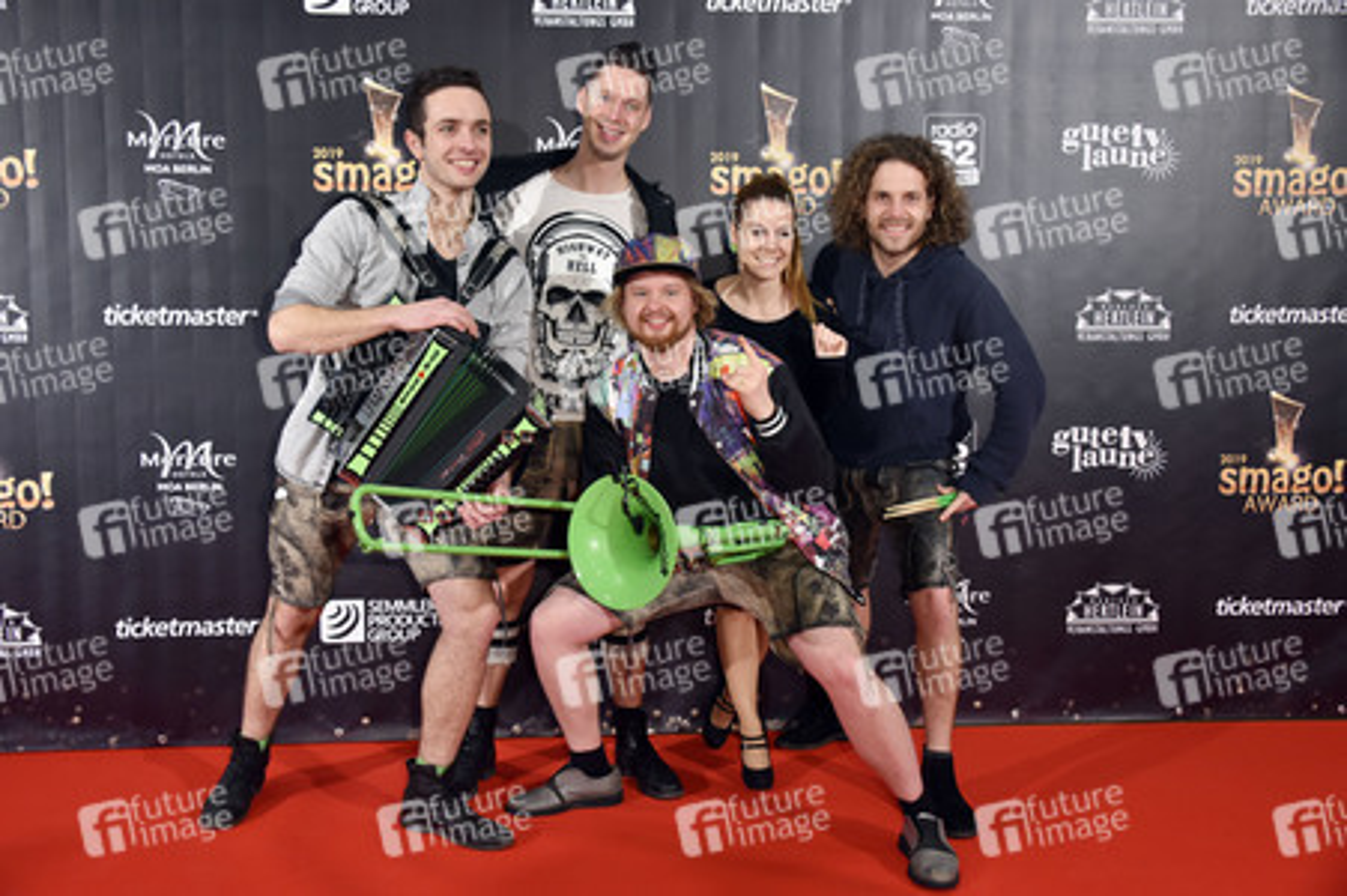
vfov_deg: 35.0
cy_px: 448
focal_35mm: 38
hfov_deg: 50.7
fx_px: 1421
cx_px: 674
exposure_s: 1/160
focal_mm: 38
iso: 1000
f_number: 5.6
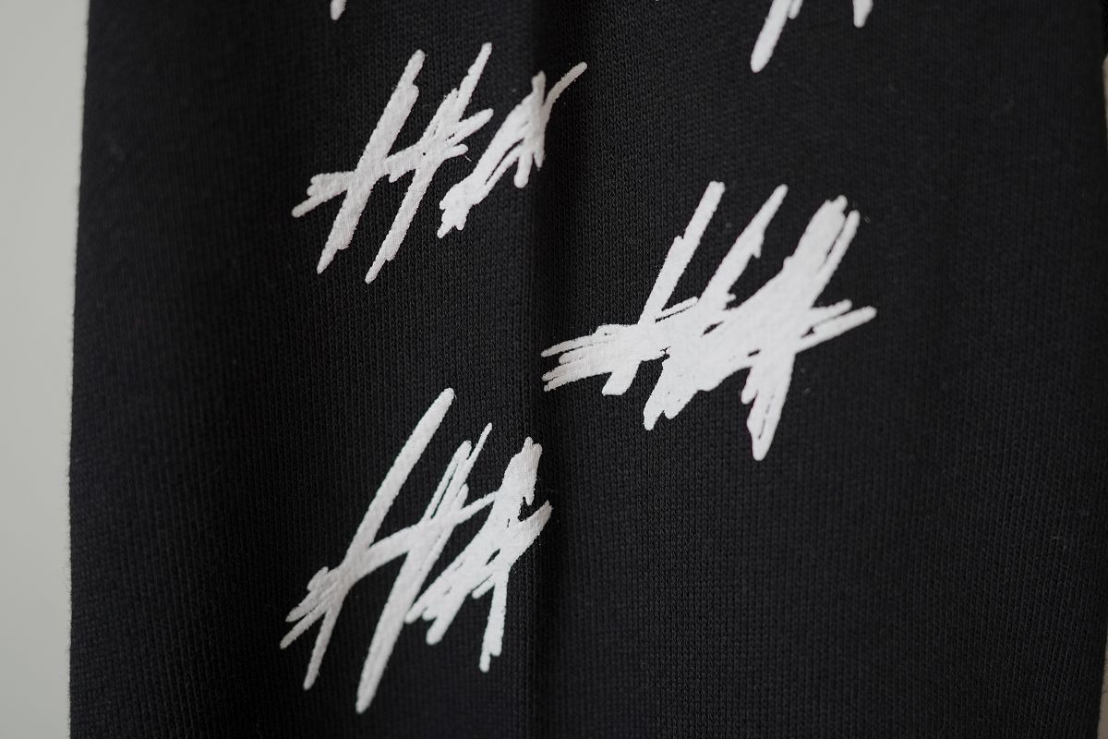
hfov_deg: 54.4
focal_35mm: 35
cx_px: 554
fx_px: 1077
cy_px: 370
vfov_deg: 37.9
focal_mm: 35
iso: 1000
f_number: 3.5
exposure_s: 1/500
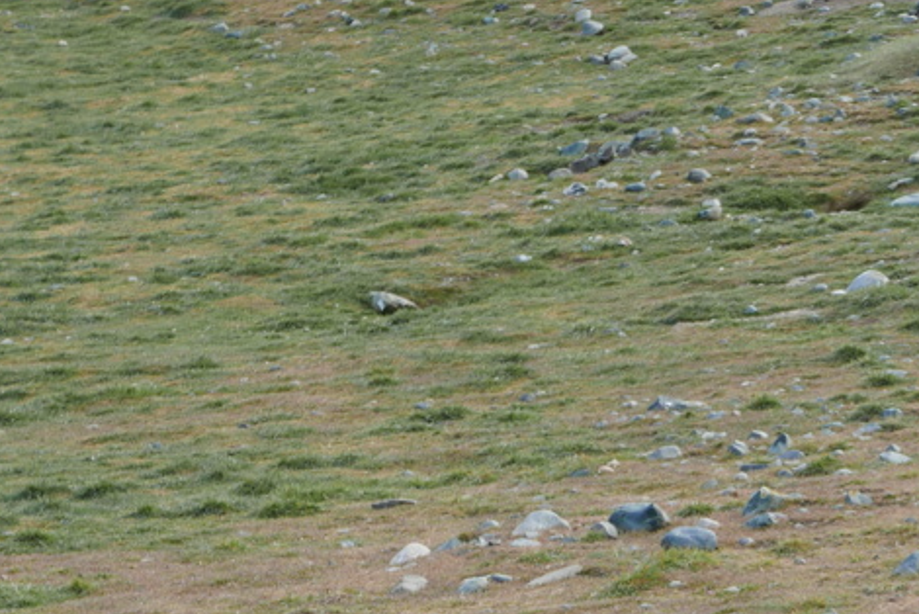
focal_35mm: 191
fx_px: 4879
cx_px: 986
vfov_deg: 7.2
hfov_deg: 10.6
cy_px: 565
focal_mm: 34
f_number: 5.6
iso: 200
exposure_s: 1/320
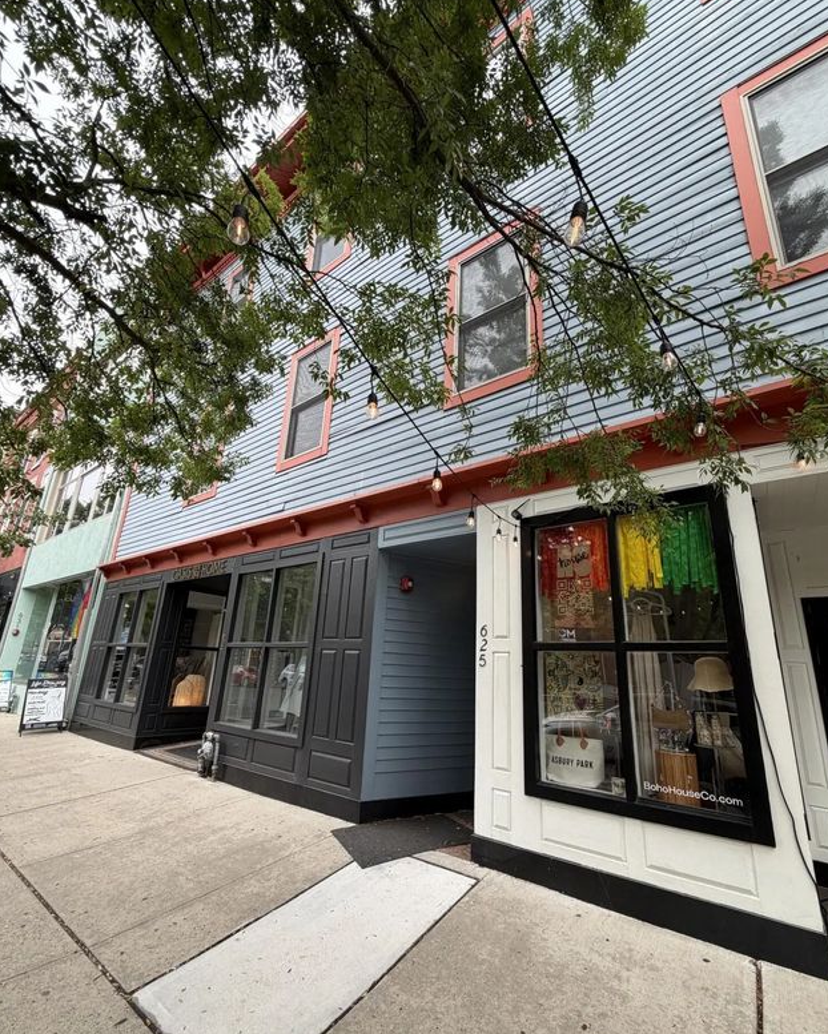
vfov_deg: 96.7
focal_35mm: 15
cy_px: 550
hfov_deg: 84.1
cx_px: 419
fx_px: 459
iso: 50
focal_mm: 2.22
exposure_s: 1/303
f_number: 2.2
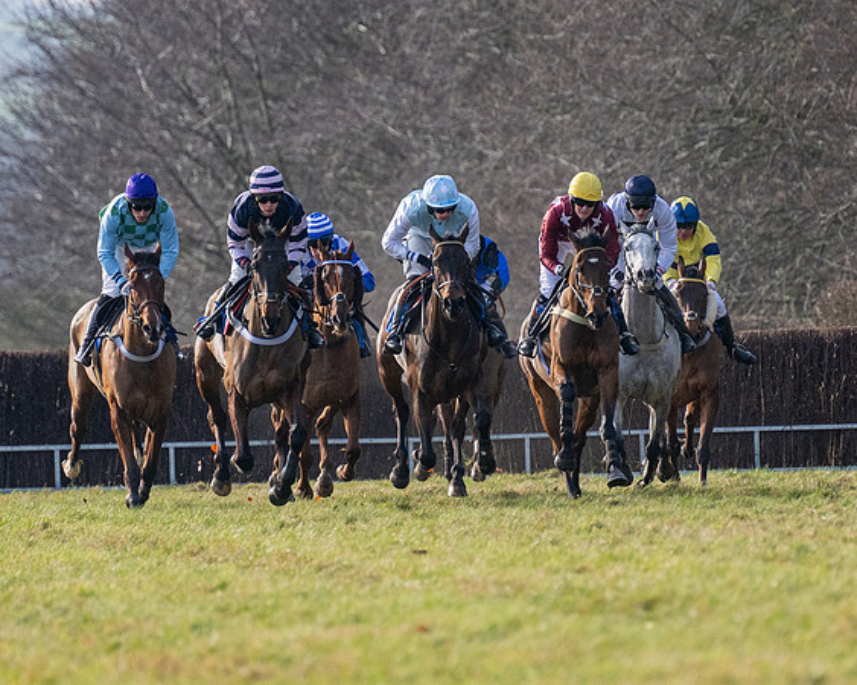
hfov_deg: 2.7
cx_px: 479
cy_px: 446
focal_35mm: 725
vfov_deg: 2.1
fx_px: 18395
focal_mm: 260
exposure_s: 1/2500
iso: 400
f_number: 4
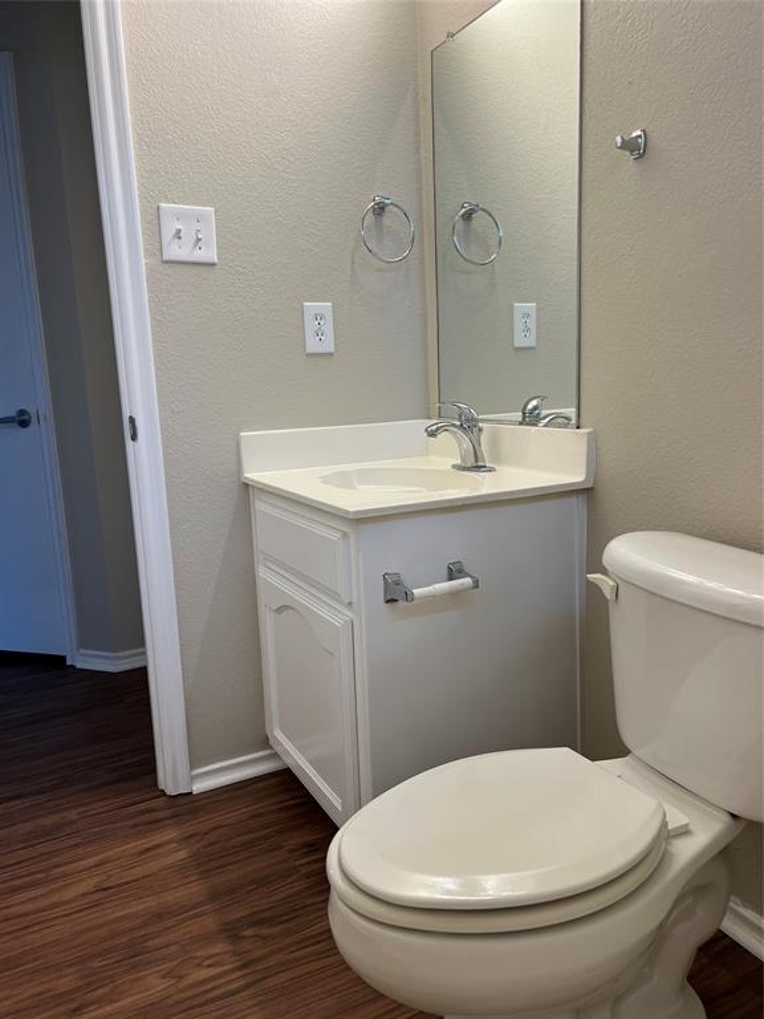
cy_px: 510
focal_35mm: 26
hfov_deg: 53.1
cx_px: 382
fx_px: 765
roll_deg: +2.4
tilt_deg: -10.6
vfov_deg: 67.3
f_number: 1.5
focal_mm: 5.7
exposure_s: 1/120
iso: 80
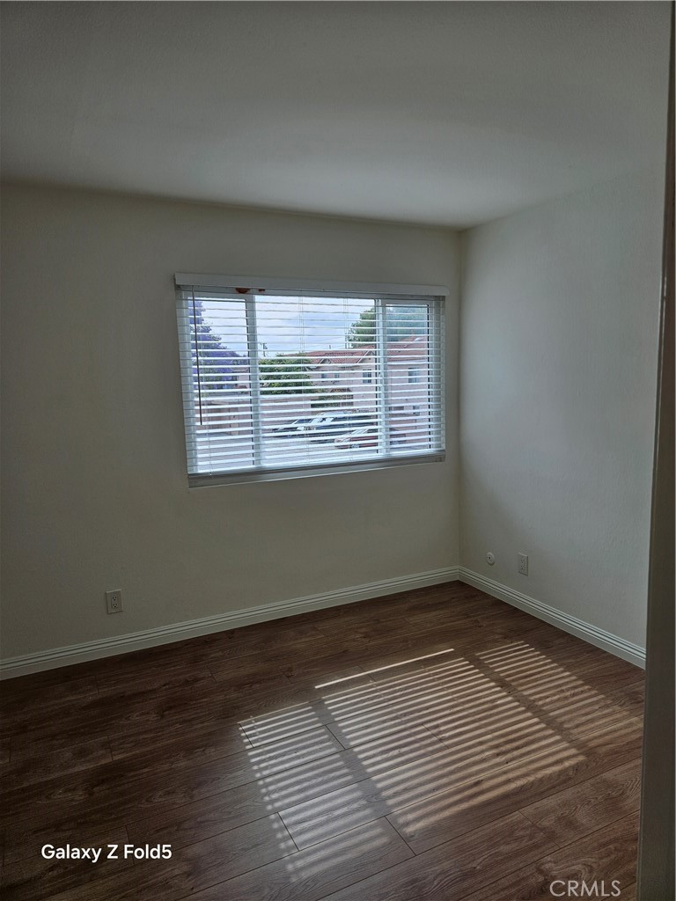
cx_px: 338
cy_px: 450
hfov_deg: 58.9
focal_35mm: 23
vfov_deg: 73.9
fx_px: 599
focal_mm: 5.4
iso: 25
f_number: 1.8
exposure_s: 1/298
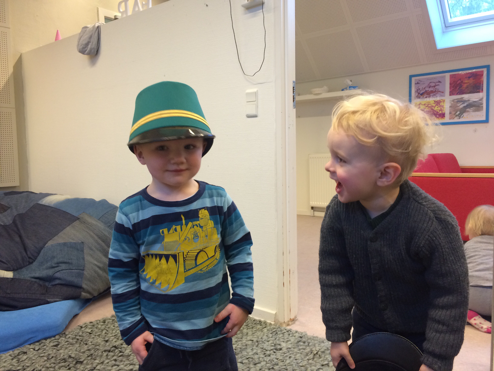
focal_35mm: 29
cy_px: 186
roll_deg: +1.3
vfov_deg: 48.2
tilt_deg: -6.0
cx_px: 247
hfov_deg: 61.7
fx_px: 414
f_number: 2.2
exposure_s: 1/33
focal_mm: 4.15
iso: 125
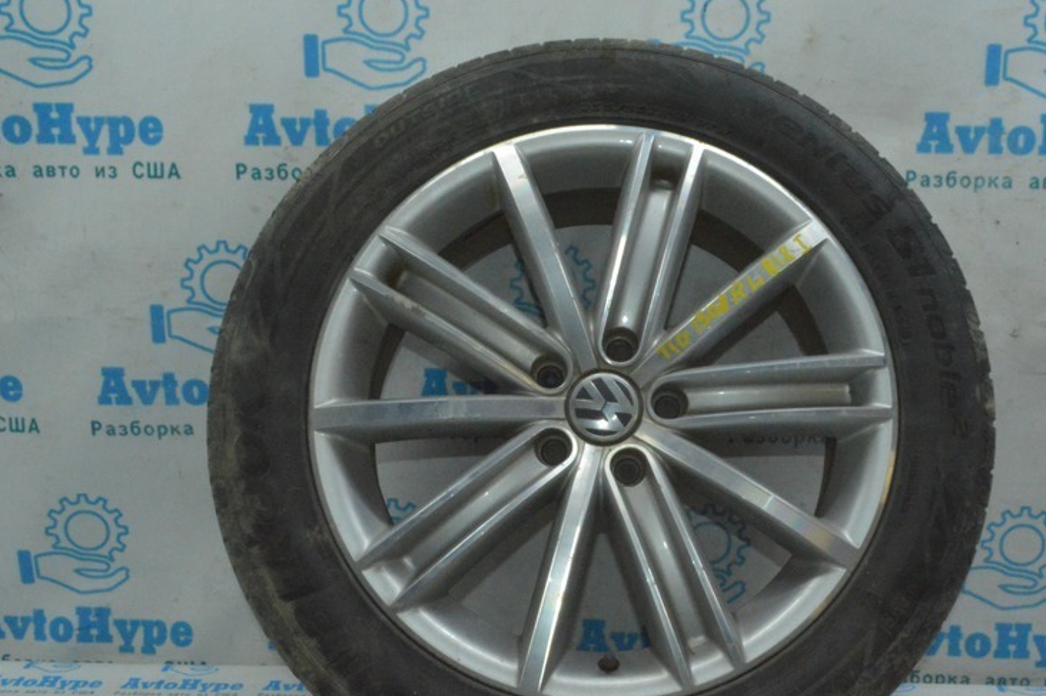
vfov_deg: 31.8
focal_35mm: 42
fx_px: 1219
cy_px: 386
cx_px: 585
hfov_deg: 46.3
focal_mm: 20
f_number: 22
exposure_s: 1/50
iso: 5000
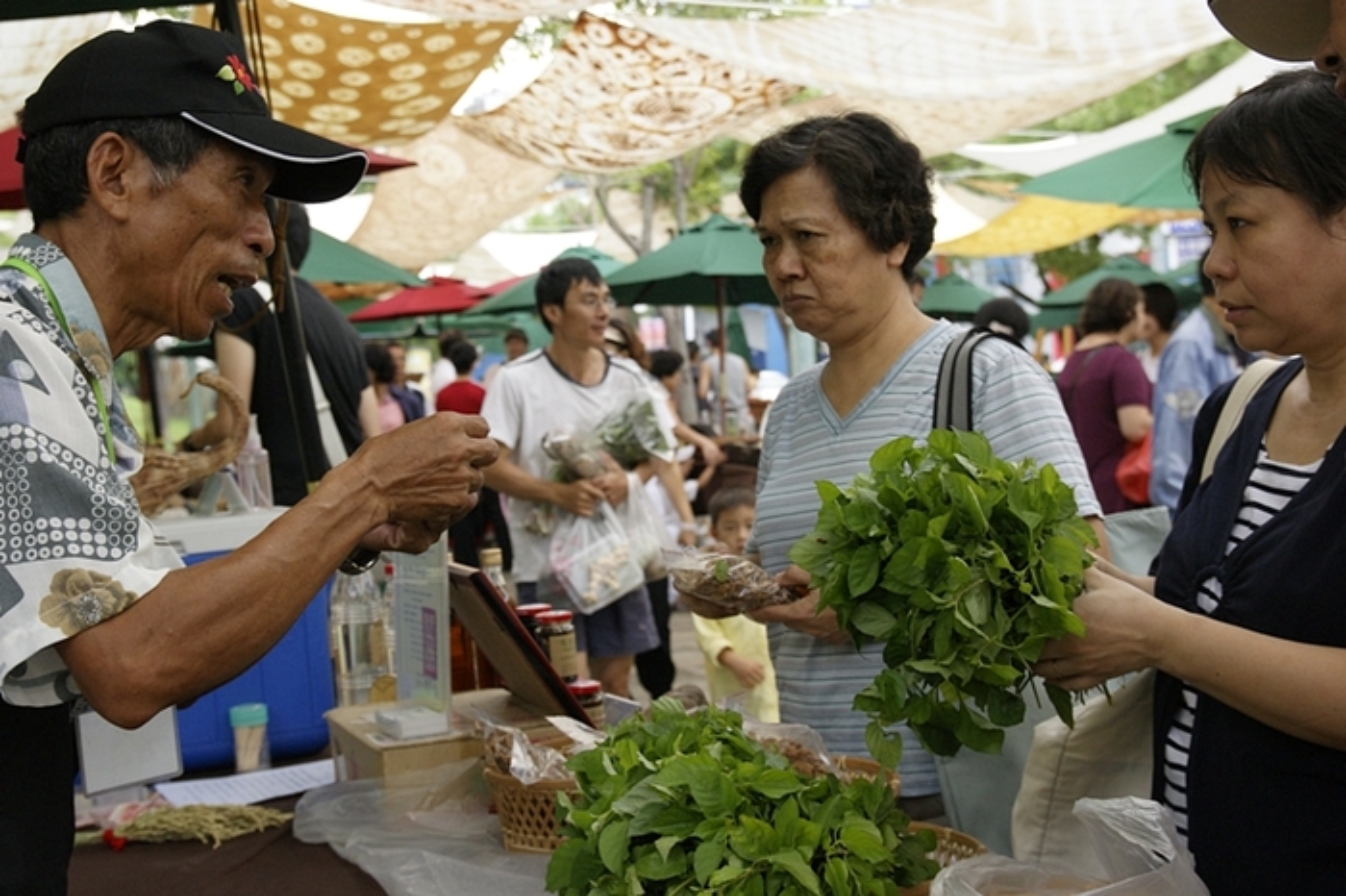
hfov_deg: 37.9
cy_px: 448
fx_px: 1962
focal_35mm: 52
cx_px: 673
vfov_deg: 25.7
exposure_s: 1/200
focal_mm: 35
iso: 400
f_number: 5.6
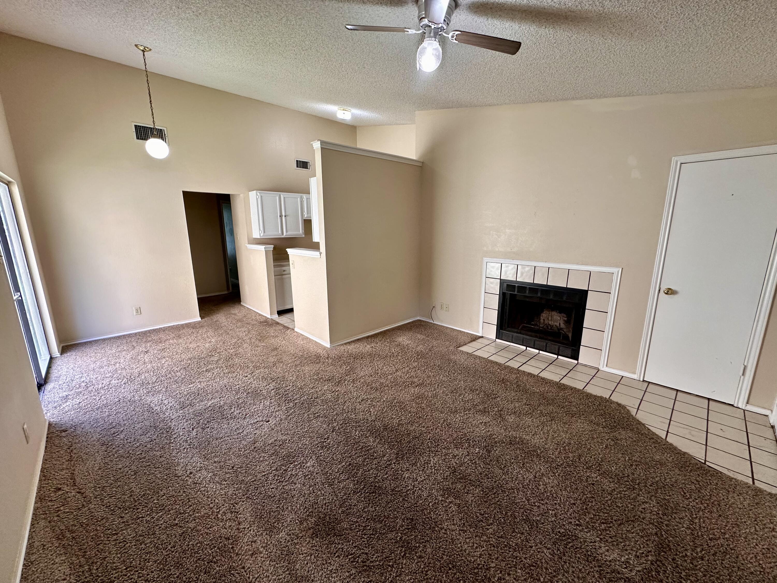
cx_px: 388
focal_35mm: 14
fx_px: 314
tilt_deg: -12.0
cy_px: 292
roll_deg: -0.3
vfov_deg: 85.7
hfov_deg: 102.1
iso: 200
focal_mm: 2.22
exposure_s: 1/120
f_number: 2.2
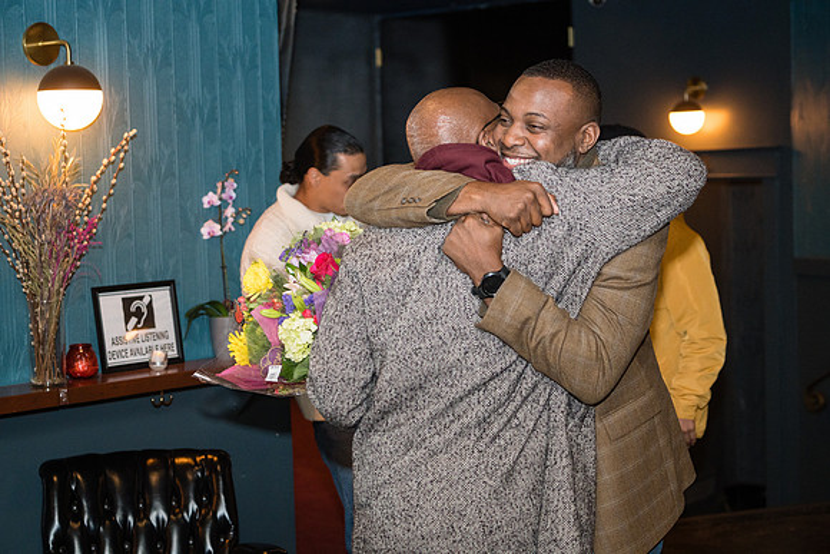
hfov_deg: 27.3
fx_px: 1706
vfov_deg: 18.4
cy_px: 277
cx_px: 415
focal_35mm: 74
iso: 3200
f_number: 4
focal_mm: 74
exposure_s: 1/125
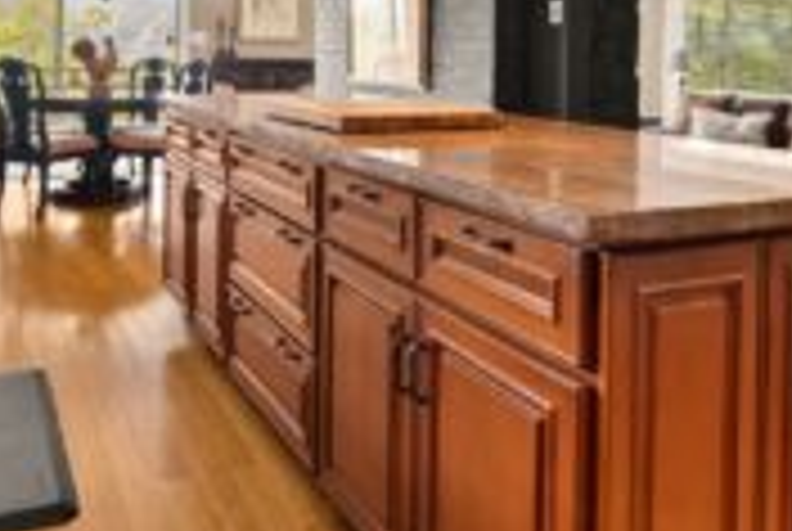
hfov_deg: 53.9
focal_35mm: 35
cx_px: 274
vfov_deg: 36.0
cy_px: 52
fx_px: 764
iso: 400
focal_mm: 15.3
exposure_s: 1/15
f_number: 2.8
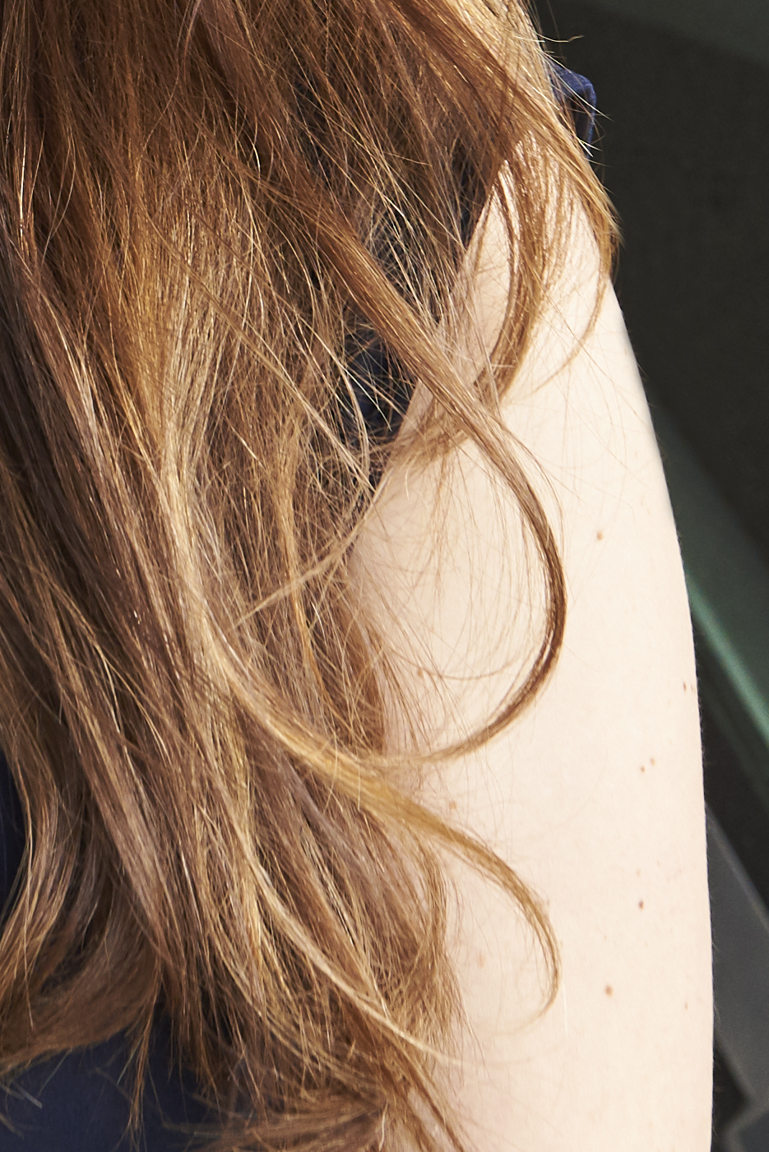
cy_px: -219
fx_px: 4674
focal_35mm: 146
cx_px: -380
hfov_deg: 9.2
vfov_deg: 13.7
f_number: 6.3
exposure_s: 1/125
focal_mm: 34
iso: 400
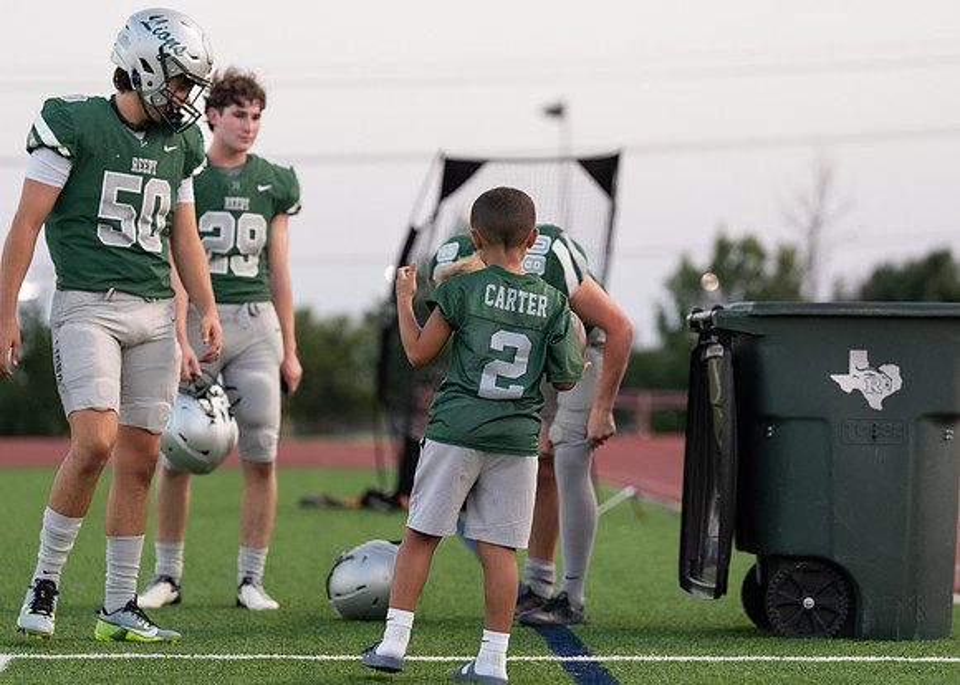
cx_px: 480
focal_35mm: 138
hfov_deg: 14.5
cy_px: 342
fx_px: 3770
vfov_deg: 10.4
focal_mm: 132
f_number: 2.8
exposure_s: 1/1000
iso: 1600
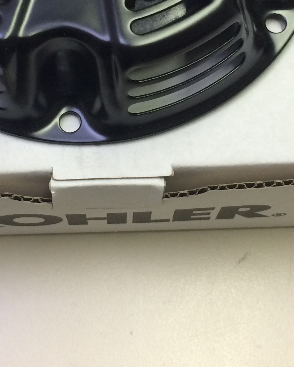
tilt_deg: -65.9
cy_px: 52
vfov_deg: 23.9
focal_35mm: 78
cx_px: 129
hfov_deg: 19.7
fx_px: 848
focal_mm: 4.15
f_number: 2.2
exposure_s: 1/33
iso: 64
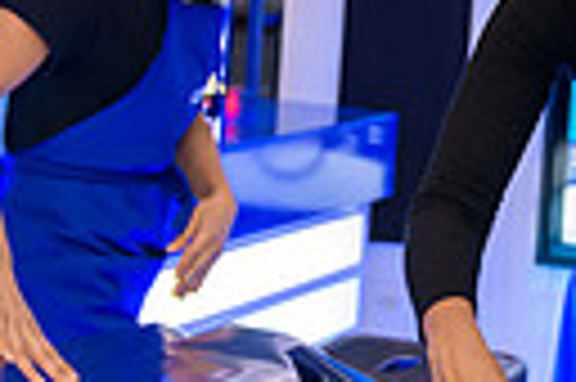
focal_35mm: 127
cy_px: 52
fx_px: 2029
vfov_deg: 10.7
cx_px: 716
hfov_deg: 15.5
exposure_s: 1/125
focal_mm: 28
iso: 800
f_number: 3.2
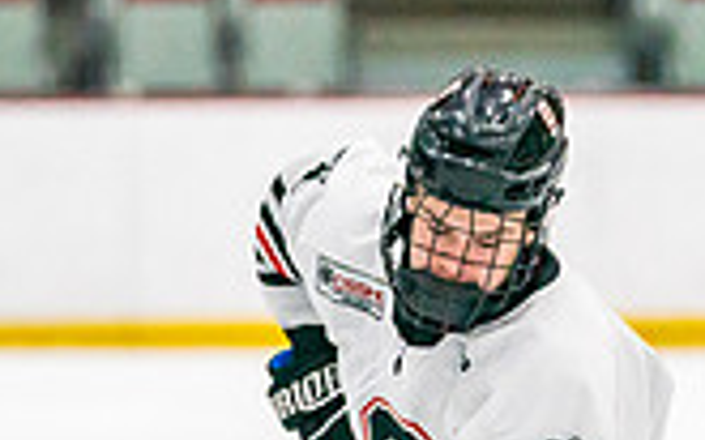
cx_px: 389
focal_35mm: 698
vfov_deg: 1.9
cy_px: 773
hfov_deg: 3.0
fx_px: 13406
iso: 3200
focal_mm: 164
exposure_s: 1/1250
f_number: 2.8
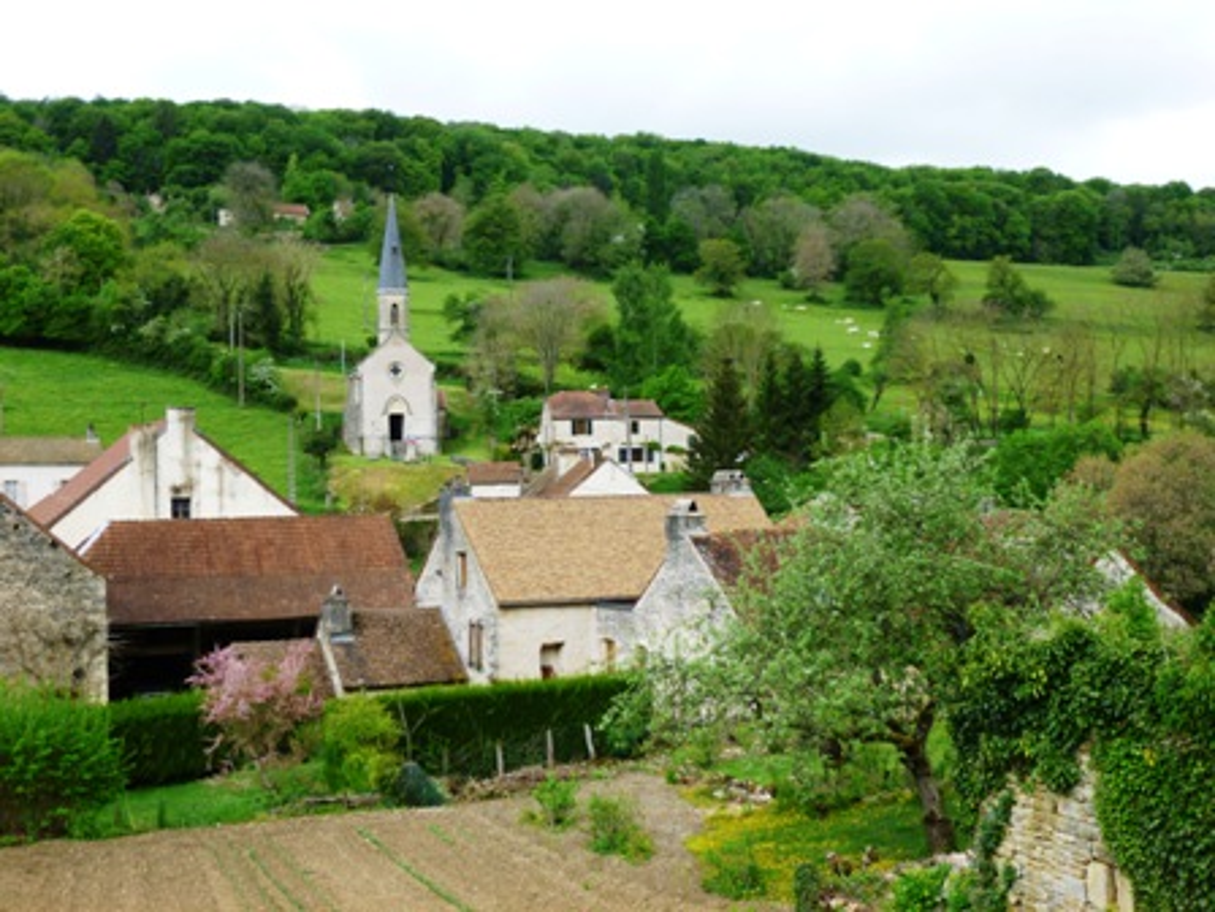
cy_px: 456
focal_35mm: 48
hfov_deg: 39.7
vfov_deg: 30.3
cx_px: 608
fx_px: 1685
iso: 100
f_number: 4
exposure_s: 1/160
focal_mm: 8.6
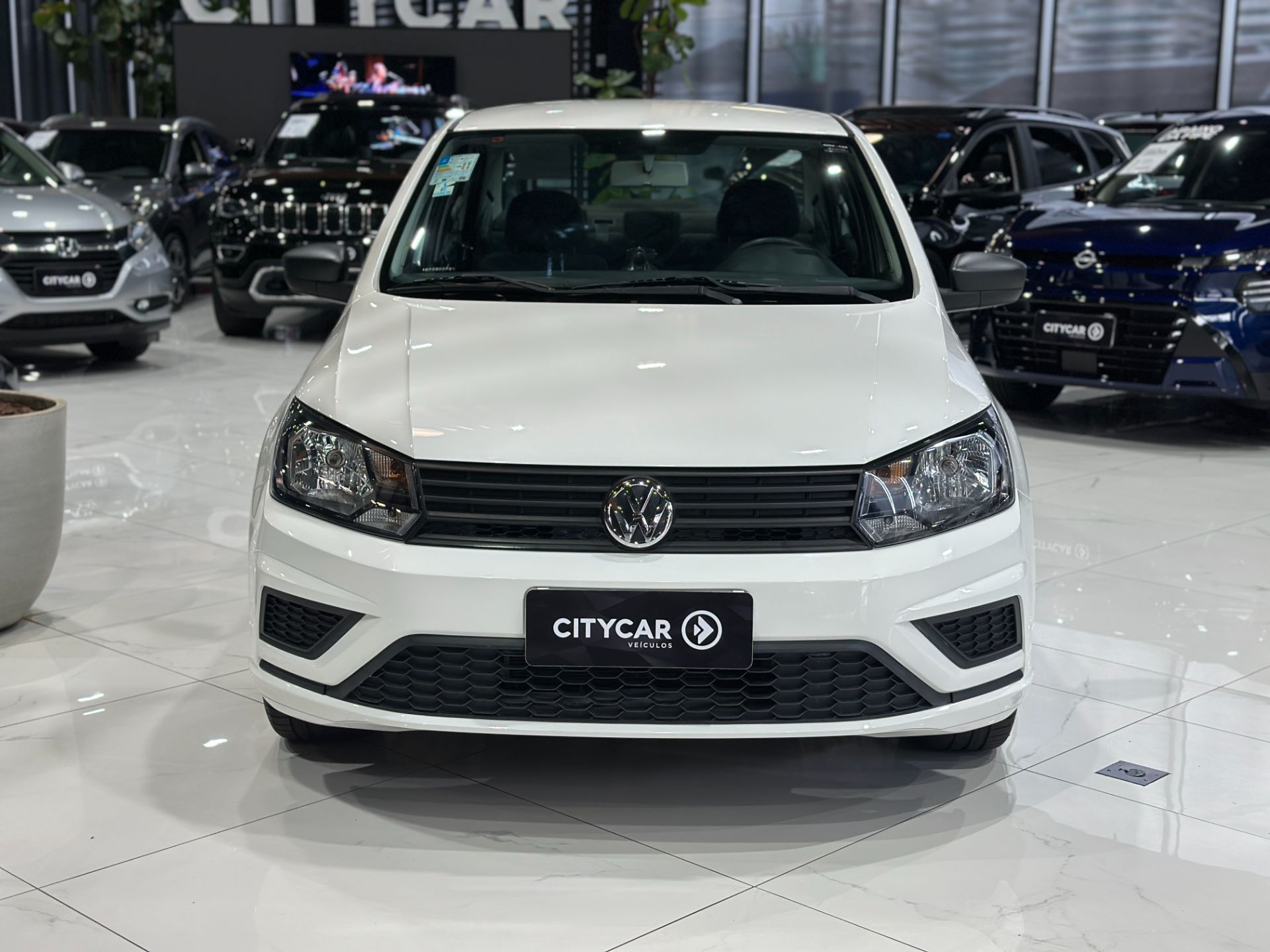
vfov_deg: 30.3
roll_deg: -0.9
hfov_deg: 39.7
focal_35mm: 48
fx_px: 1761
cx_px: 635
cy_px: 476
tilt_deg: -10.9
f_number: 1.78
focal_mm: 6.86
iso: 100
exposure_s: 1/120
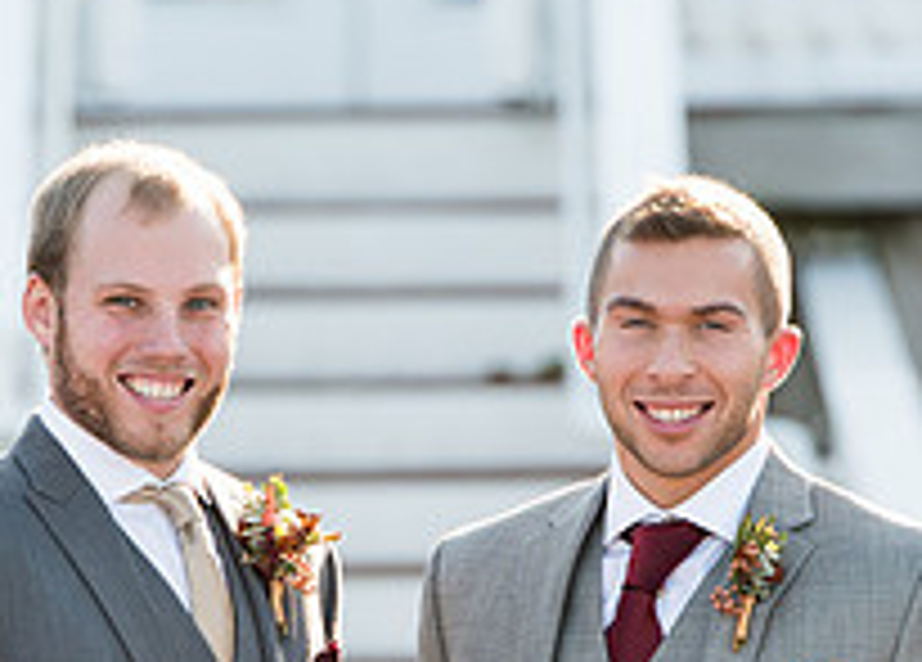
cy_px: 576
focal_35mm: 591
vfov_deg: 2.4
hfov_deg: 3.4
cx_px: 304
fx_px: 15496
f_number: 4
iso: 100
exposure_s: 1/250
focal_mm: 200
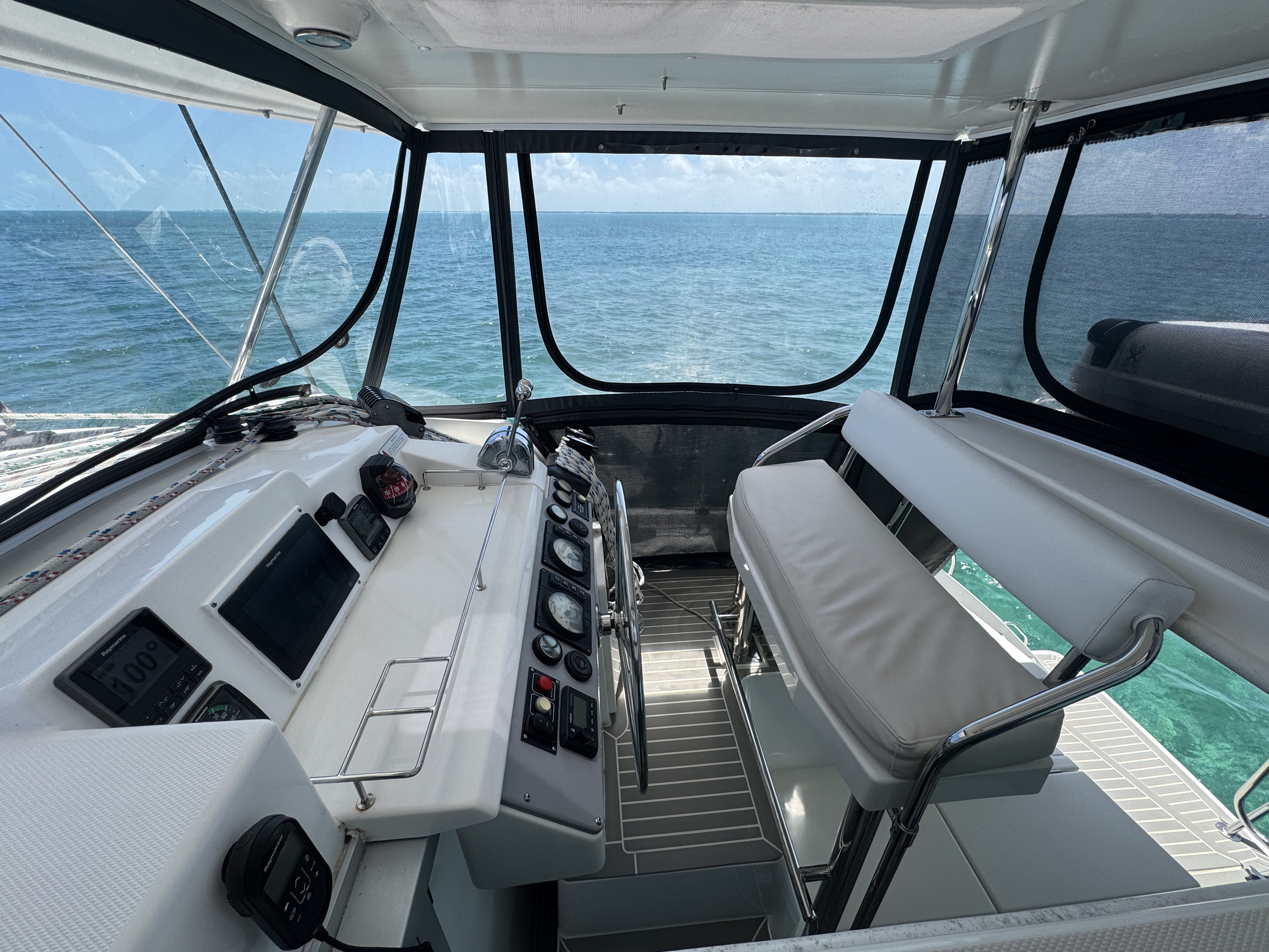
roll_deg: +0.4
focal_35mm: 14
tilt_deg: -27.0
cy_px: 476
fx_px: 513
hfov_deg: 102.1
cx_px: 634
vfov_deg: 85.7
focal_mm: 2.22
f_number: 2.2
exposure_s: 1/1126
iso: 40
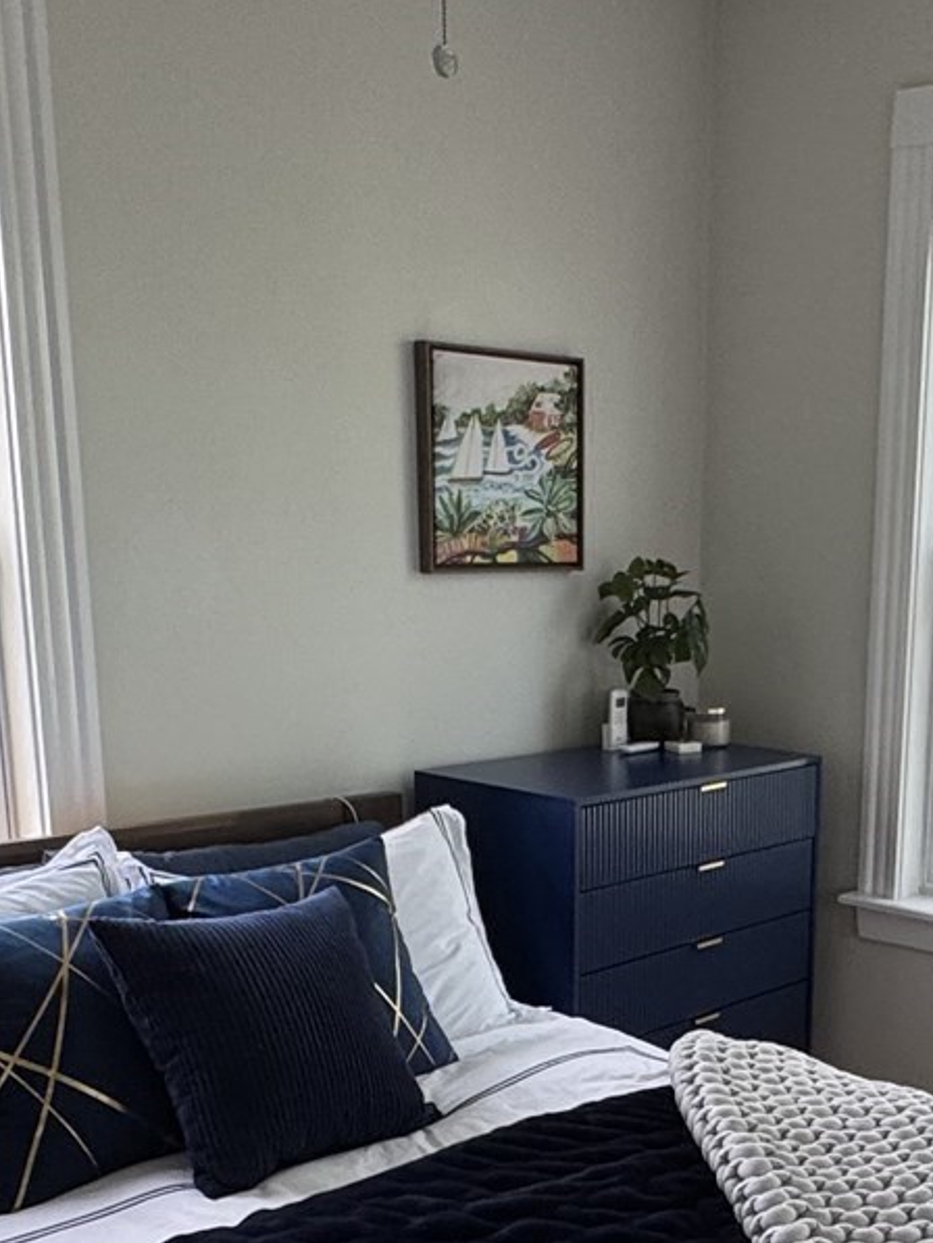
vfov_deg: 38.2
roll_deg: -2.0
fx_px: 1724
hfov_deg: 29.3
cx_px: 798
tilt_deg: -16.7
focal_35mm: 48
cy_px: 997
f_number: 2.2
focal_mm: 2.22
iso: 80
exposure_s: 1/99
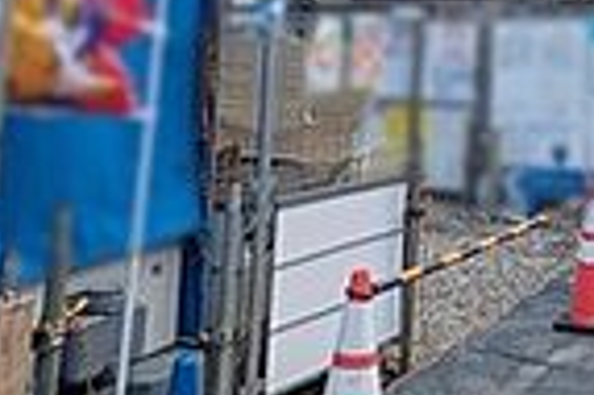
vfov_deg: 19.4
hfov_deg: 31.4
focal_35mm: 61
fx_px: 1005
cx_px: 536
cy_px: -195
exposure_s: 1/2049
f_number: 2.2
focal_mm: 1.83
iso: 48
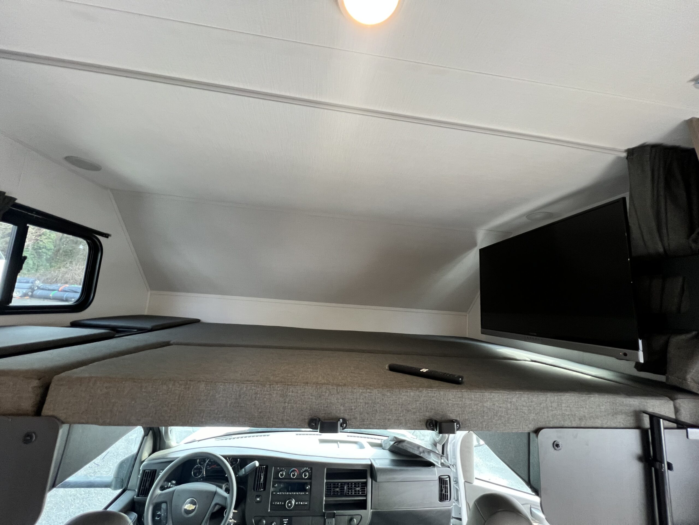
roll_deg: -4.3
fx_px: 263
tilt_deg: +5.3
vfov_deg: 89.9
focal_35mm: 13
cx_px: 350
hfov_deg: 106.2
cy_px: 262
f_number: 1.8
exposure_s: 1/60
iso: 320
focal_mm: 1.57
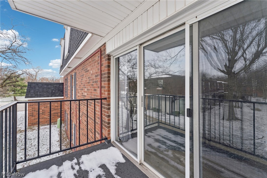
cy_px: 89
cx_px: 134
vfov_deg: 81.2
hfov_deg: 104.3
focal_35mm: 14
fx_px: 104
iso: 250
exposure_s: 1/160
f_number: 8
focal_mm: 14
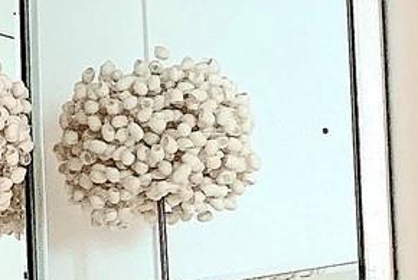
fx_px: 1732
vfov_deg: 9.2
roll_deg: +1.1
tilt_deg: +3.5
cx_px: -301
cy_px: 300
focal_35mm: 149
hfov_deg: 12.7
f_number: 1.8
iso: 160
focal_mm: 4.25
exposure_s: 1/60
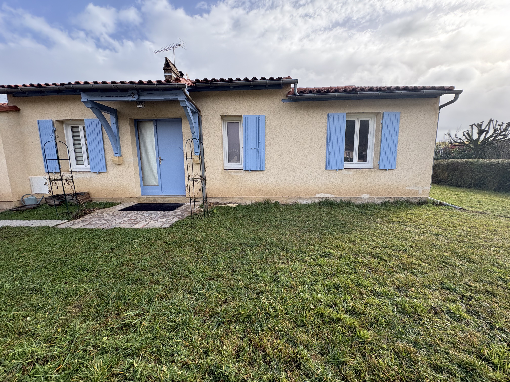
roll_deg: +1.6
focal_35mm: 14
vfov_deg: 85.7
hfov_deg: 102.1
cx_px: 255
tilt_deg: -8.9
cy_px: 191
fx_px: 206
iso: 40
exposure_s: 1/462
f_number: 2.2
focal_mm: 2.22
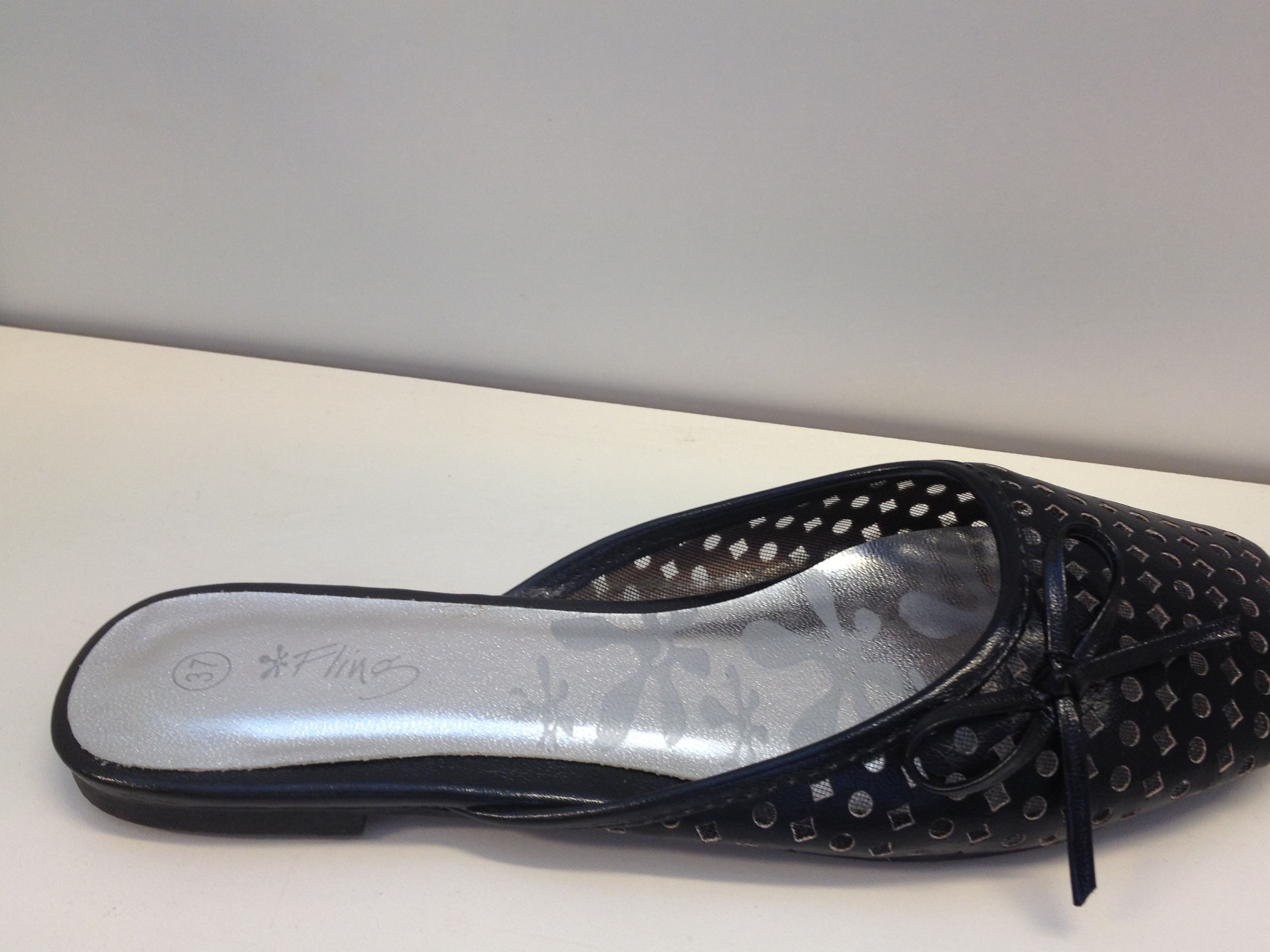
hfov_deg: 46.7
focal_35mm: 40
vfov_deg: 35.9
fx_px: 1468
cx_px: 717
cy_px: 506
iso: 64
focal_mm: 4.28
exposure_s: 1/30
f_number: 2.4
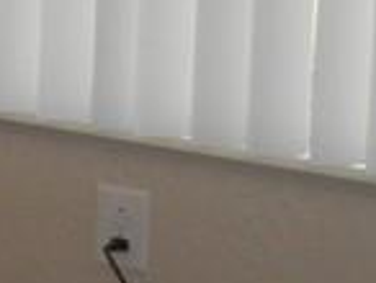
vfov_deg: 6.6
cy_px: -152
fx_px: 2437
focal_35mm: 224
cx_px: -850
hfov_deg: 7.5
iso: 200
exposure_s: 1/30
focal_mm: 5.6
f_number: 3.7
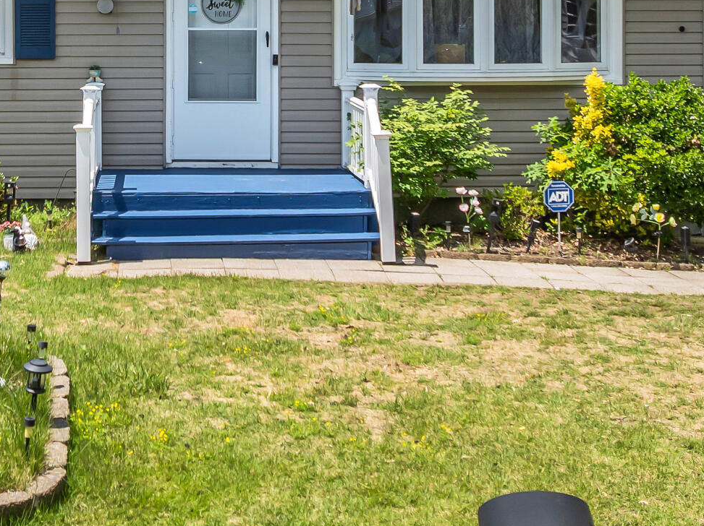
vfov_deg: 19.4
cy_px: 15
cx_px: 157
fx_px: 1504
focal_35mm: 74
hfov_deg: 26.0
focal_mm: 12.29
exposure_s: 1/800
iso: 110
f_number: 2.8
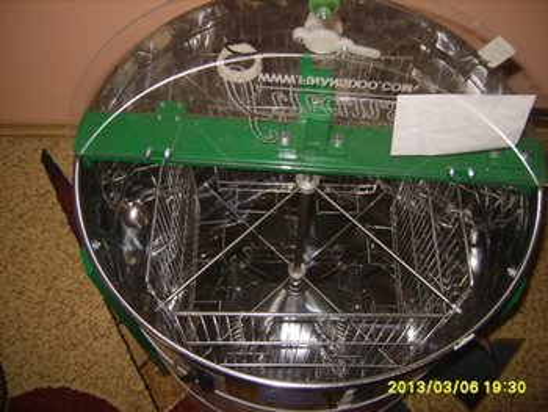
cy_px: 206
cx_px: 274
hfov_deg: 52.6
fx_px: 554
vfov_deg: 40.7
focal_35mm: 35
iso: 100
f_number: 2.8
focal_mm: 7.4
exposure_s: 1/30
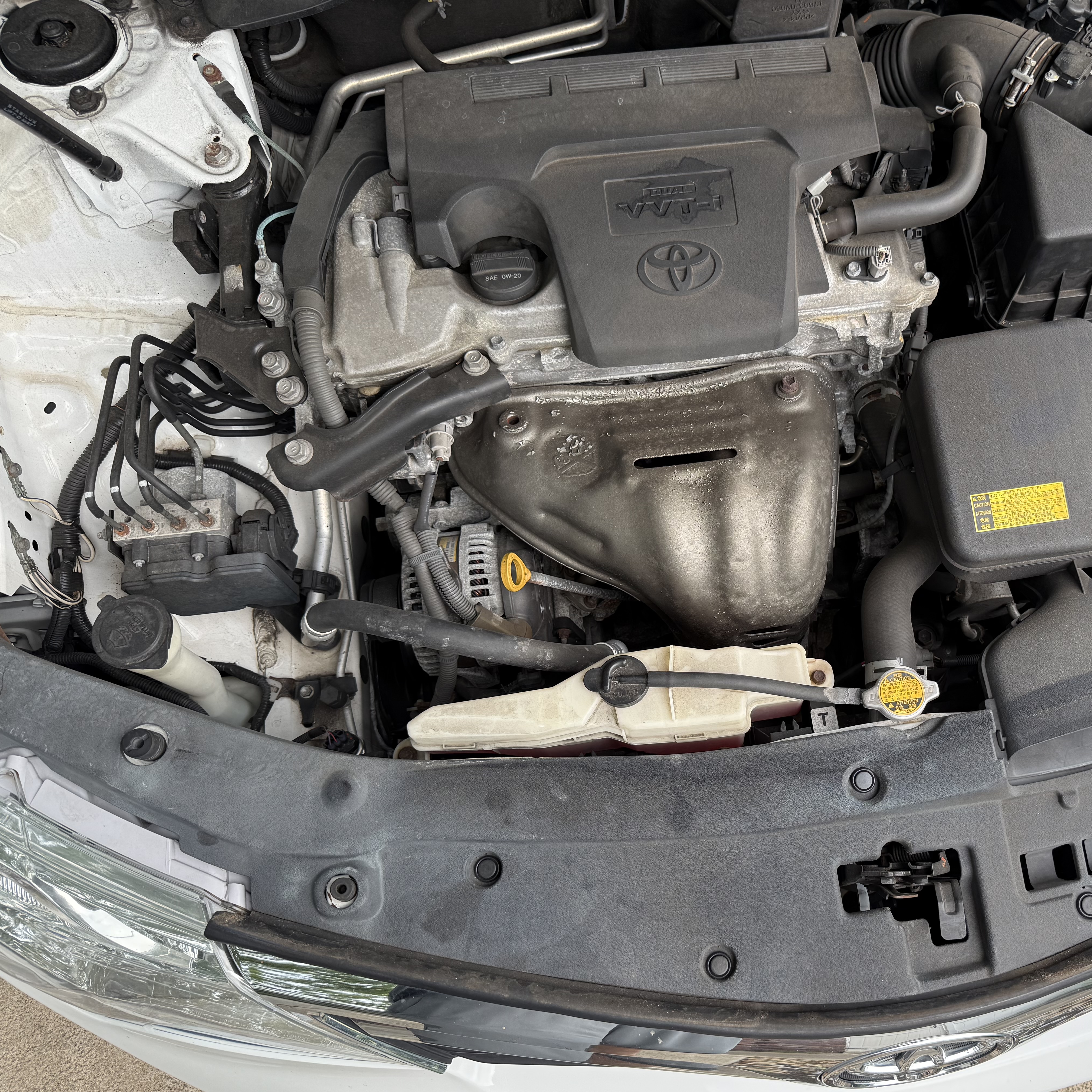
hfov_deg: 52.4
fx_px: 1071
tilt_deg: -70.3
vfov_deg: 54.0
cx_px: 771
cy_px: 562
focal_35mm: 30
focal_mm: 6.76
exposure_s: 1/233
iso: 100
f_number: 1.78
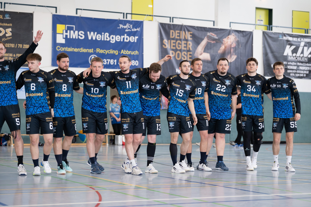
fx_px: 665
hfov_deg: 26.3
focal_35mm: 77
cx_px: 156
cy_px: 104
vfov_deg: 17.7
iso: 800
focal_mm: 77
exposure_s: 1/1250
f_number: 2.5
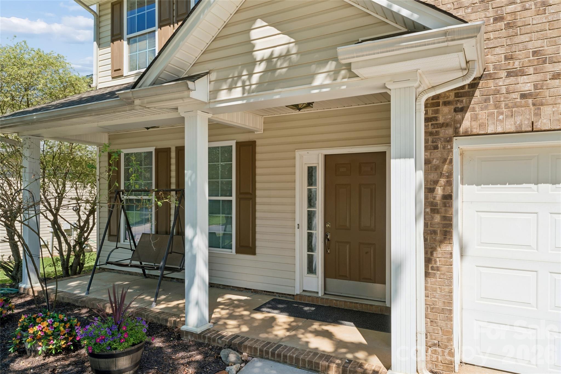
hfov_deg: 73.7
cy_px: 187
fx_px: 374
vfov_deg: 53.1
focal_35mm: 24
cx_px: 280
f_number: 22
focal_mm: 24
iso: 100
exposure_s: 1/15
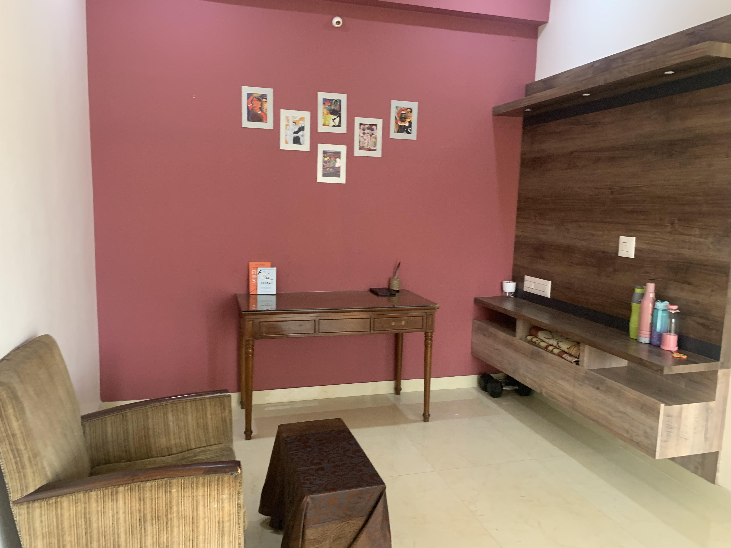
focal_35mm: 26
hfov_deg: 67.3
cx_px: 366
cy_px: 274
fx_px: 549
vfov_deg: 53.1
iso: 200
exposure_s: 1/50
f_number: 1.8
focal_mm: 4.25
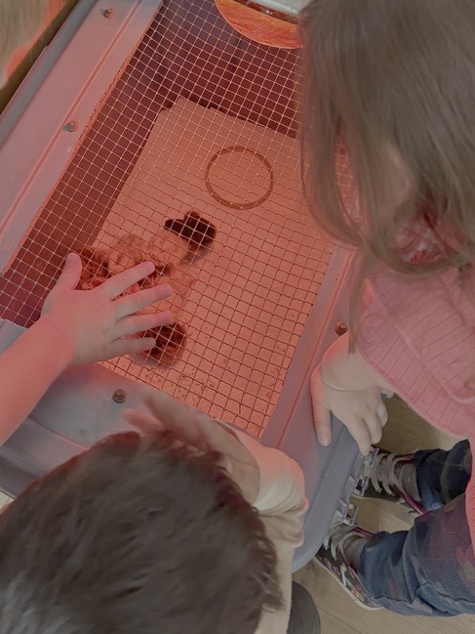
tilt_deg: -61.6
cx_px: 179
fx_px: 750
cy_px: 201
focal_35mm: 41
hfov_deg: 35.0
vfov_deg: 44.9
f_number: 1.6
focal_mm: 5.96
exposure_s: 1/60
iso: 320
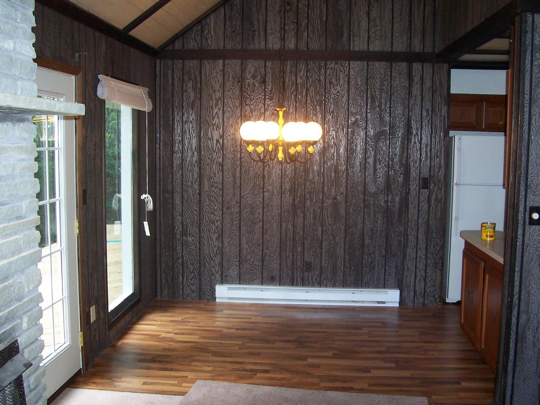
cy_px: 202
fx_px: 577
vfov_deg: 38.7
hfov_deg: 50.1
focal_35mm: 37
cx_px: 270
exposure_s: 1/60
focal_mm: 5.6
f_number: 2.8
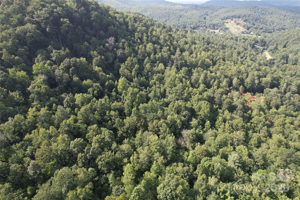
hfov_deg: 78.6
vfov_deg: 57.2
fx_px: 183
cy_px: 100
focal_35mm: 22
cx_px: 150
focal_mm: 8.38
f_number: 2.8
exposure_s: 1/500
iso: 100
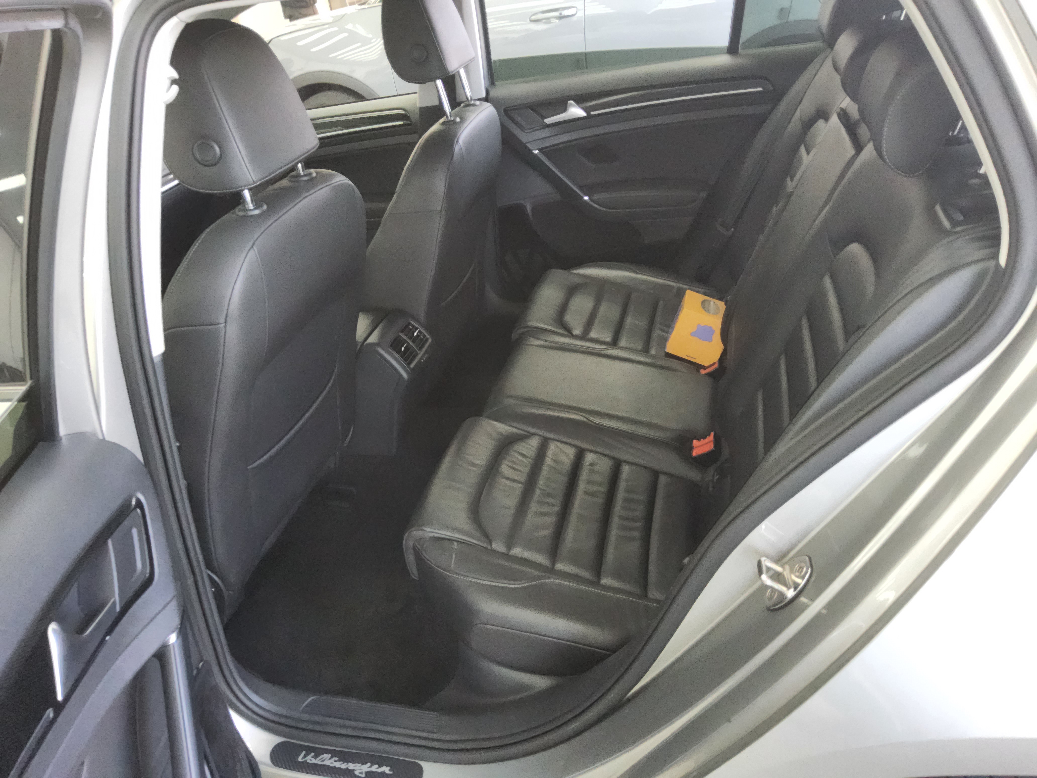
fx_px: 749
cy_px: 389
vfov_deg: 54.9
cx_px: 518
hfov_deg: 69.4
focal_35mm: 25
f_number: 2
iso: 320
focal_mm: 3.08
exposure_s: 1/120
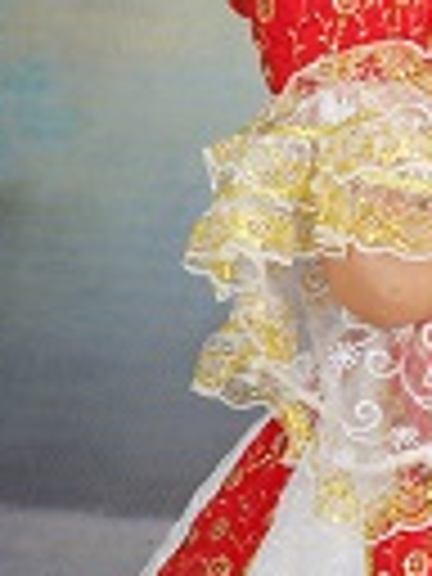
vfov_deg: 10.3
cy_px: 126
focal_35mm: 192
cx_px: 536
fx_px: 3195
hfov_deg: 7.7
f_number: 9.5
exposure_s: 1/125
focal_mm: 38
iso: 100
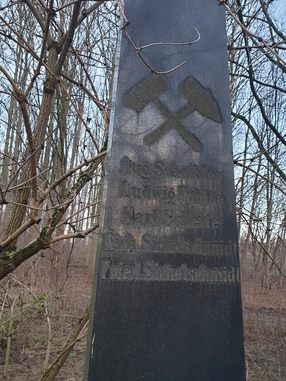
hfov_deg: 45.4
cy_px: 184
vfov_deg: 58.3
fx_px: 342
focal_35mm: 31
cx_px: 159
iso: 160
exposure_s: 1/43
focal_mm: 4.3
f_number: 2.4
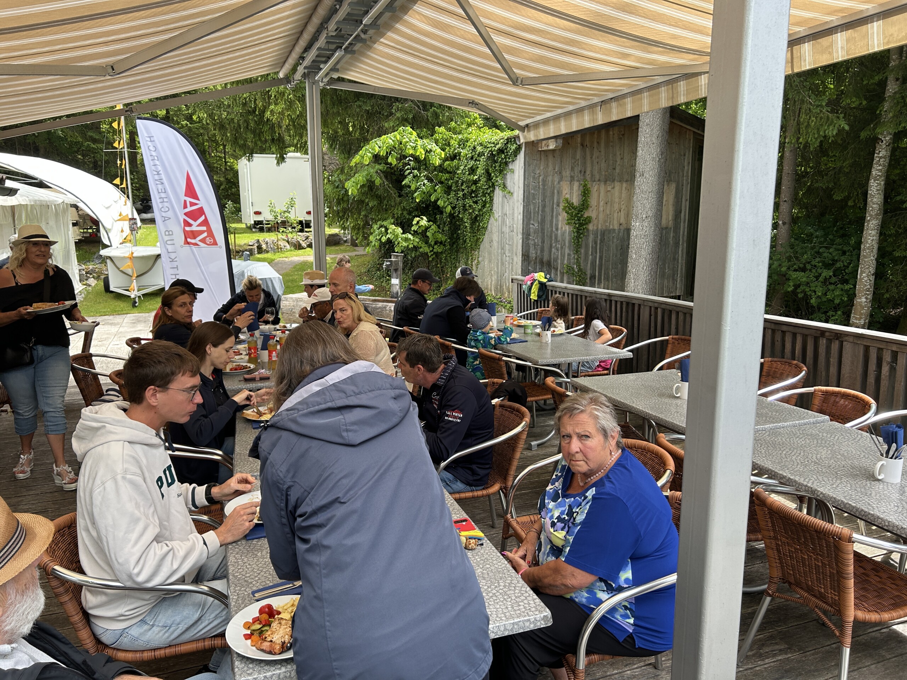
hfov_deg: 67.3
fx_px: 681
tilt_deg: -10.6
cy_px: 340
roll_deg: +0.4
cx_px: 454
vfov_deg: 53.1
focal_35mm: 26
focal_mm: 5.7
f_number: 1.5
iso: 50
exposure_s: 1/666
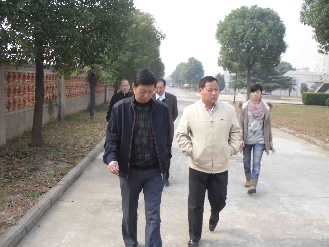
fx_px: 333
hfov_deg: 52.6
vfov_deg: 40.7
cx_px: 164
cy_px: 124
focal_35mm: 35
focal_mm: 6.3
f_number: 7.6
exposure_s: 1/45
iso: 80
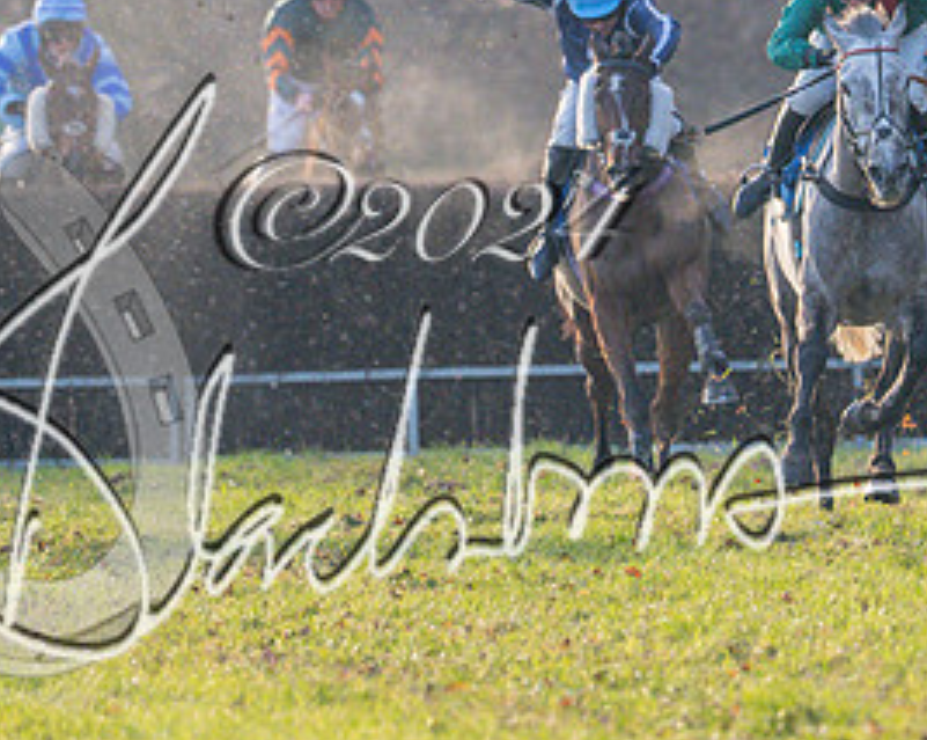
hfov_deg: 1.5
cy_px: -131
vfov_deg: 1.2
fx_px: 36230
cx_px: 761
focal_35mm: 1322
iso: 800
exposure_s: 1/2000
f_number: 5
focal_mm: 400
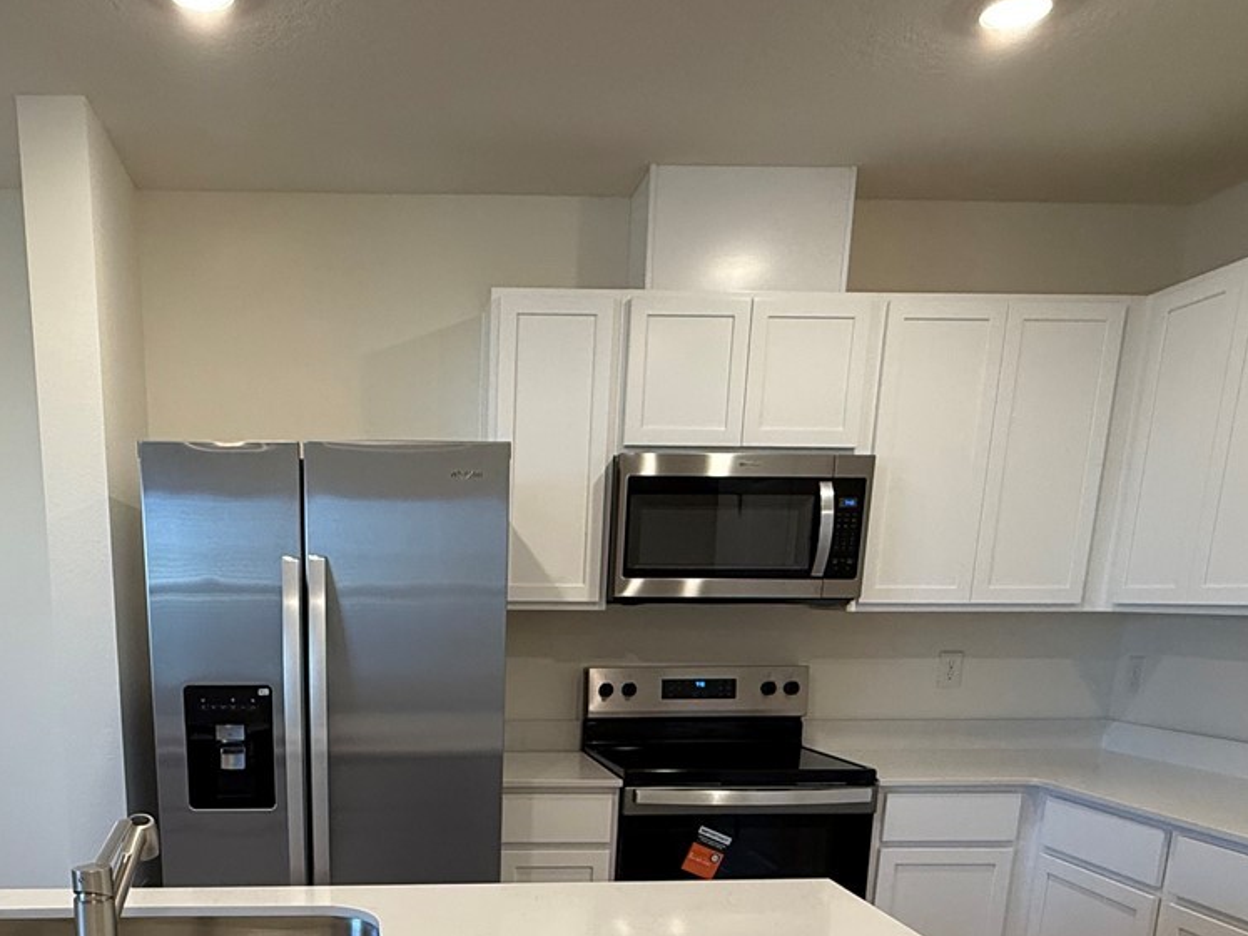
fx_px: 1081
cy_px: 856
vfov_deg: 42.6
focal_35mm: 30
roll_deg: -0.8
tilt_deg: -13.1
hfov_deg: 58.5
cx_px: 411
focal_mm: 2.22
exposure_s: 1/120
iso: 250
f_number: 2.2
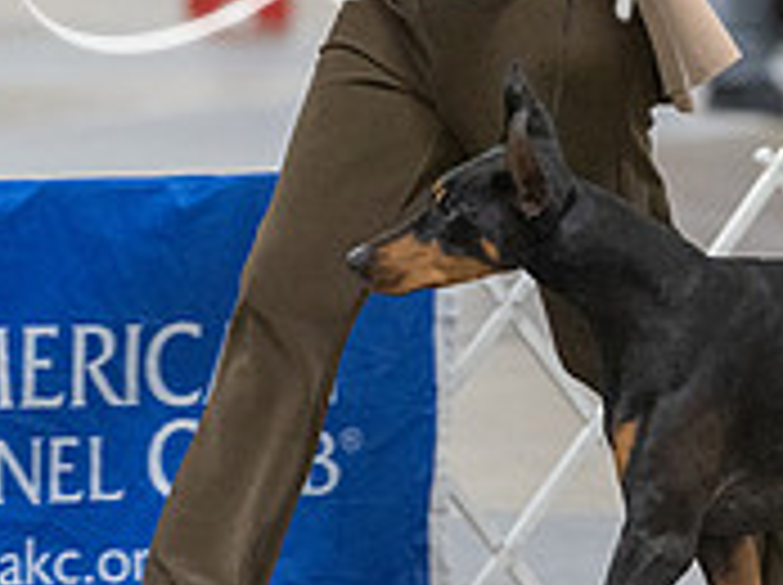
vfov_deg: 2.6
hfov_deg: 3.5
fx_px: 12762
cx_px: 666
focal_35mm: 565
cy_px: 133
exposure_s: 1/320
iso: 6400
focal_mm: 176
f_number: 2.8
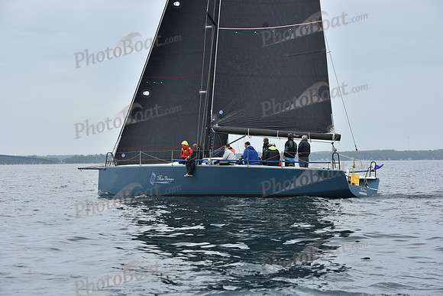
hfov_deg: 21.5
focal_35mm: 95
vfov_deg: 14.4
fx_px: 1169
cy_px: 148
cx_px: 222
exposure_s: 1/800
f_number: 7.1
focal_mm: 95
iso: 250
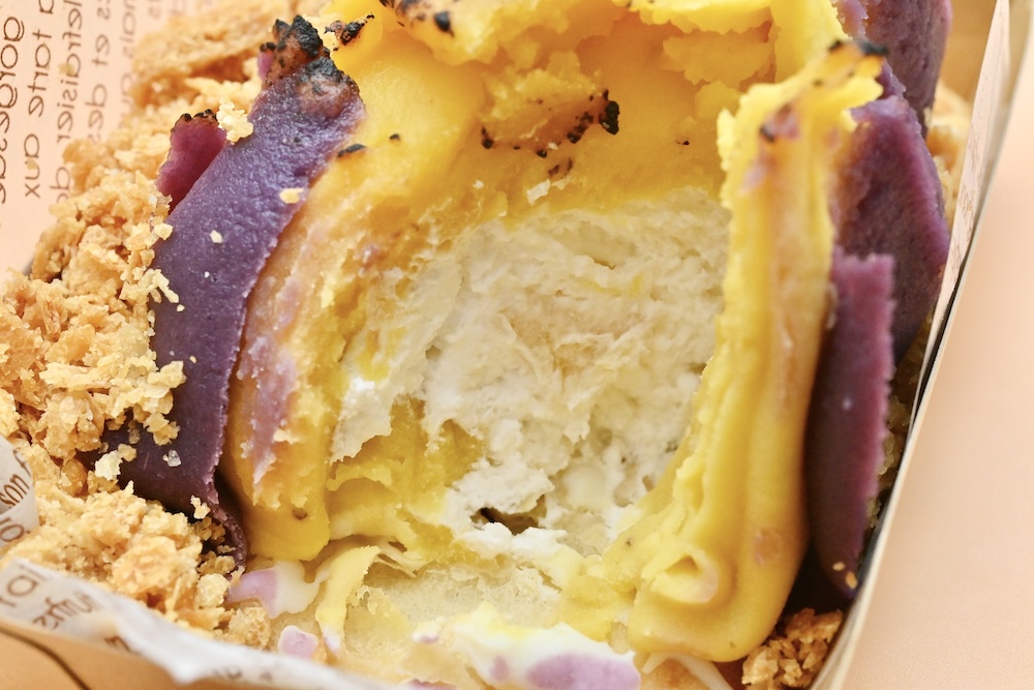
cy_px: 345
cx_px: 517
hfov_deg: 33.4
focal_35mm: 60
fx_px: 1723
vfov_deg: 22.6
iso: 6400
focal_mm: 60
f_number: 14
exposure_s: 1/250
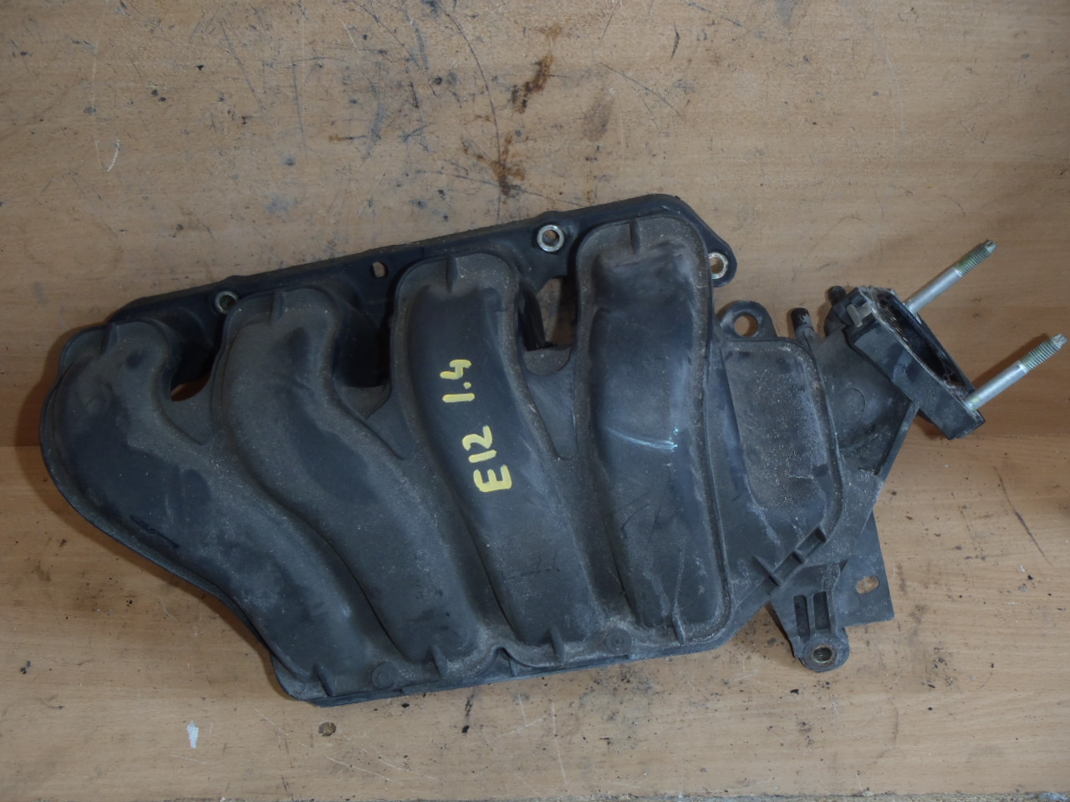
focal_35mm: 38
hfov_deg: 49.0
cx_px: 535
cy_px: 401
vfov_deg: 37.7
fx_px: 1175
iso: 100
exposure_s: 1/40
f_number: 4.6
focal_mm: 6.83
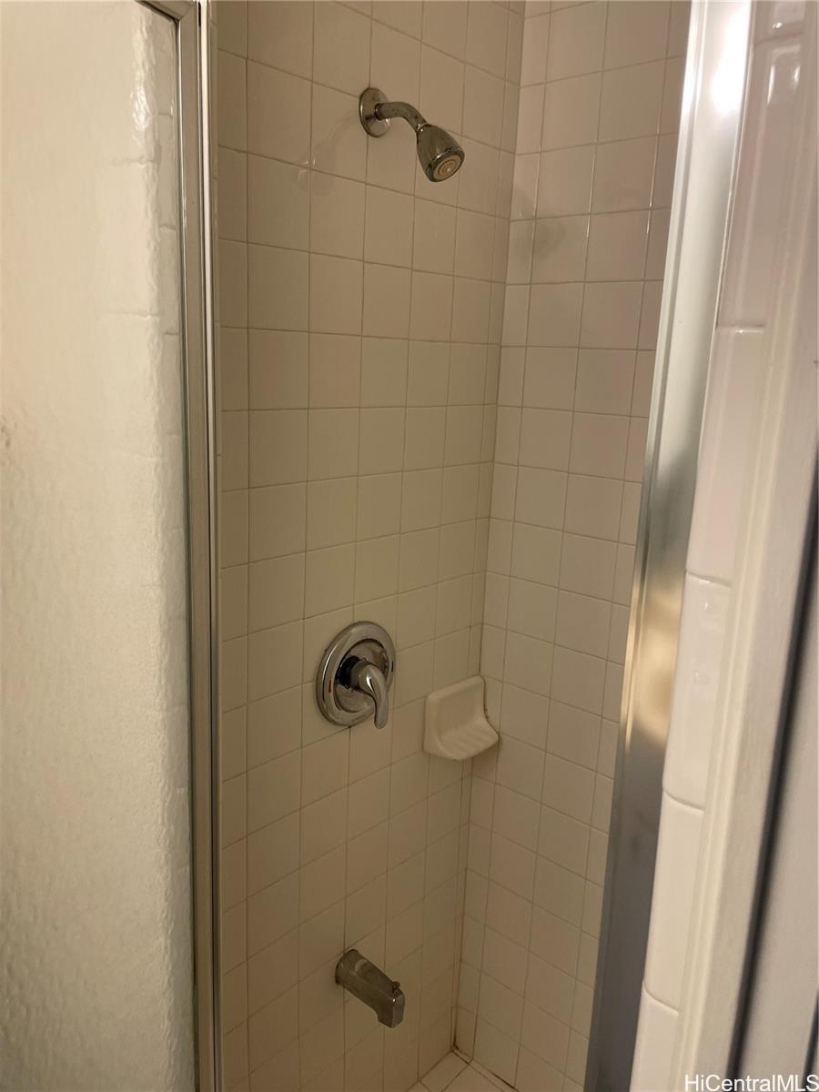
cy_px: 546
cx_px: 410
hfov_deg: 53.1
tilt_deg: -11.7
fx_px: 820
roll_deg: -2.8
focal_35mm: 26
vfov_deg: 67.3
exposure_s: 1/120
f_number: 1.6
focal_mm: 4.2
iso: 80
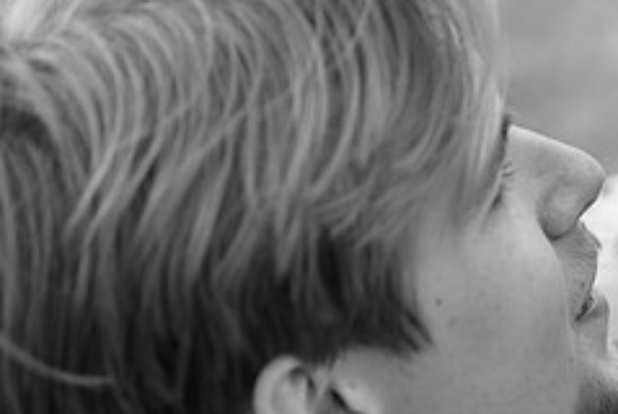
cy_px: 296
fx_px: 3541
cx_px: 600
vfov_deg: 6.7
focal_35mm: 206
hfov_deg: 9.9
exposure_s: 1/160
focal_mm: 85
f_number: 2.5
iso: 800
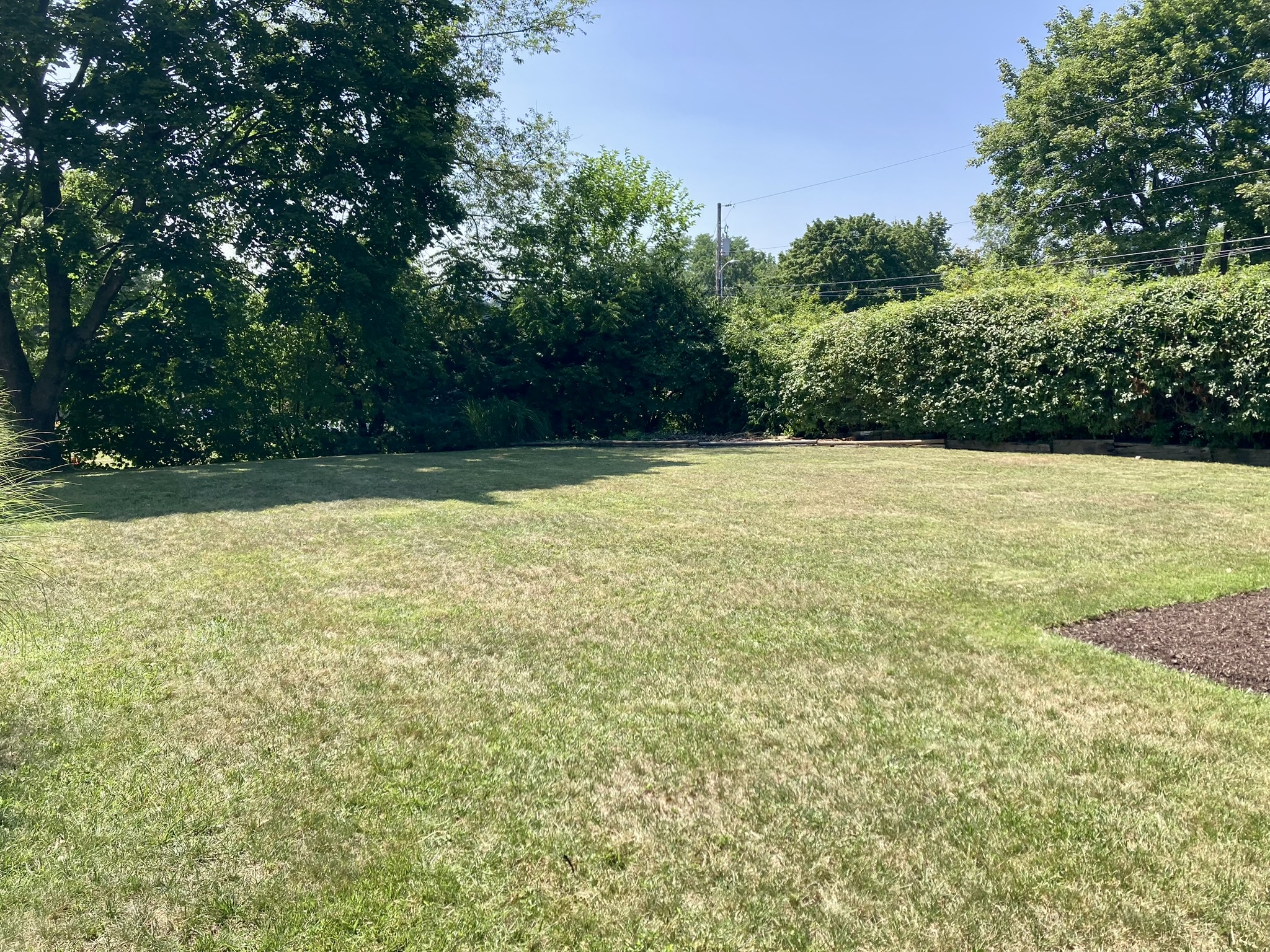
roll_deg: -0.7
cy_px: 476
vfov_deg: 49.7
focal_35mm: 28
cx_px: 635
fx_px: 1027
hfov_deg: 63.4
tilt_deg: -4.7
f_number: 1.8
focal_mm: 3.99
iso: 20
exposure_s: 1/906
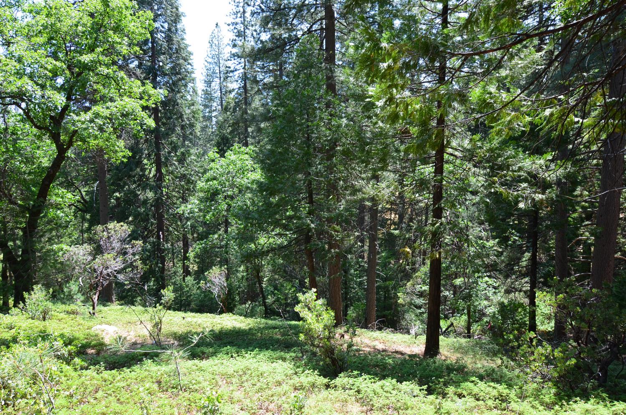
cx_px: 313
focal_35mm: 24
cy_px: 208
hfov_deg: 73.9
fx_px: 416
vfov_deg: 52.9
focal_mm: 16
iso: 400
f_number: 9
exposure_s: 1/160
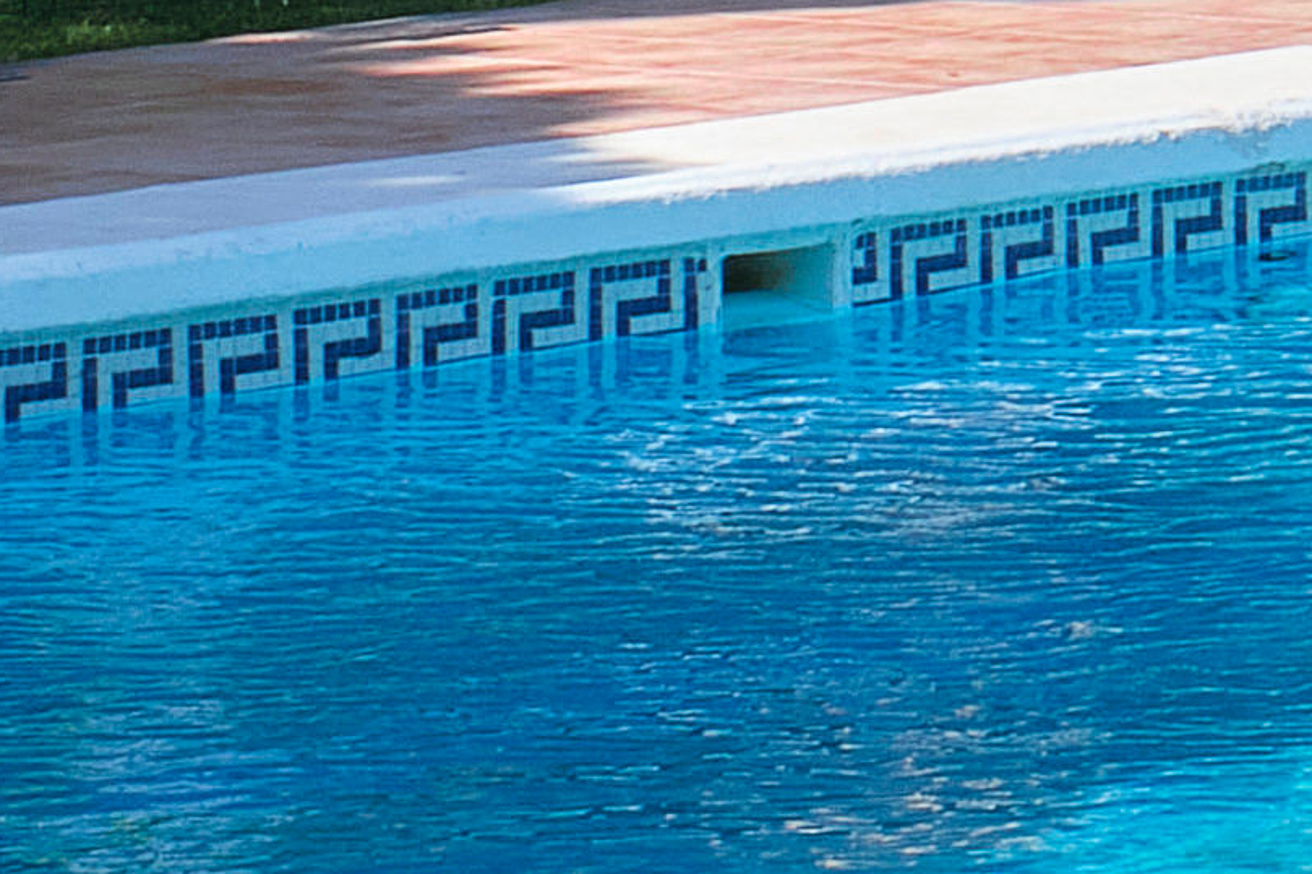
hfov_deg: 7.1
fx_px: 9837
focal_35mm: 270
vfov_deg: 5.0
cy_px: -756
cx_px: 3339
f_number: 14
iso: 400
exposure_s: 1/160
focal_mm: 23
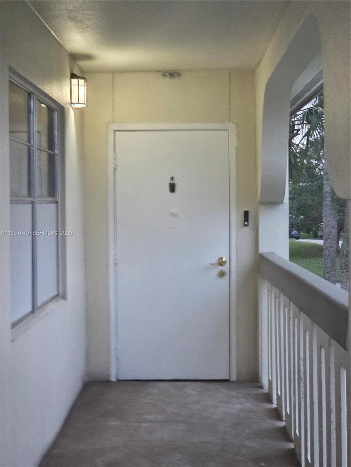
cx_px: 176
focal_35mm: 69
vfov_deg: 28.2
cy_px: 234
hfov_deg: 21.3
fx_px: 933
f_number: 2.4
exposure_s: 1/60
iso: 250
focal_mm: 7
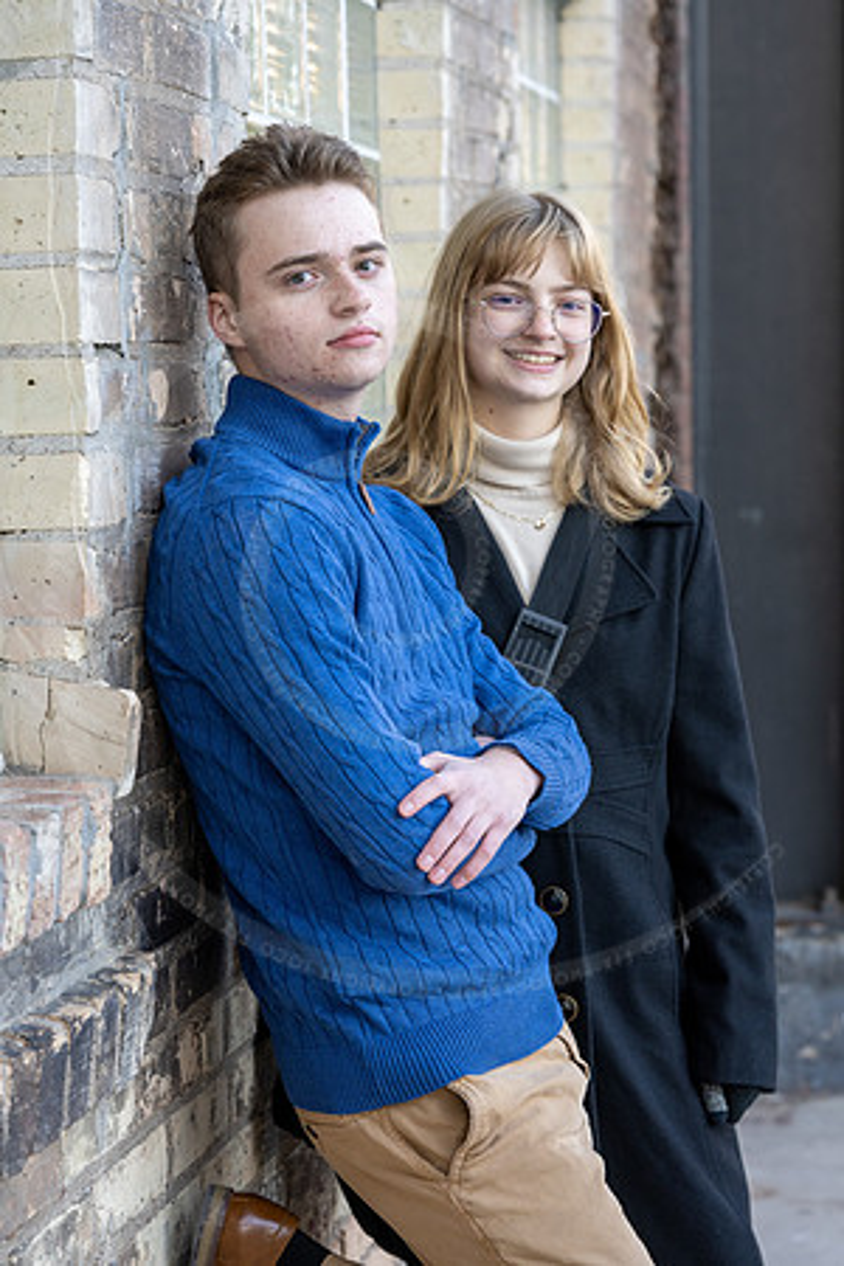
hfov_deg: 16.1
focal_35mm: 85
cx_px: 422
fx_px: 2989
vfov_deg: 23.9
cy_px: 633
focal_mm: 85
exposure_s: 1/160
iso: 320
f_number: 5
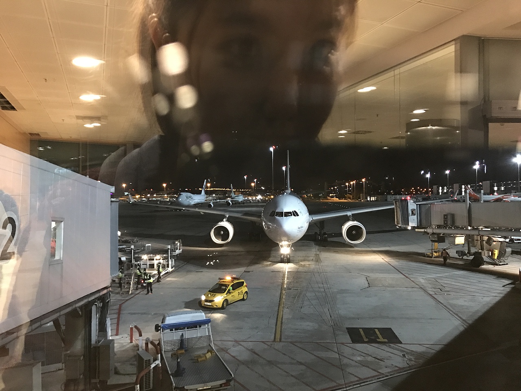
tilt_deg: +0.9
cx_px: 260
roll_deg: -0.2
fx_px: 421
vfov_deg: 49.7
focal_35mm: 28
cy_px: 196
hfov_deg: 63.4
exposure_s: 1/4
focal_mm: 3.99
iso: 80
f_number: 1.8
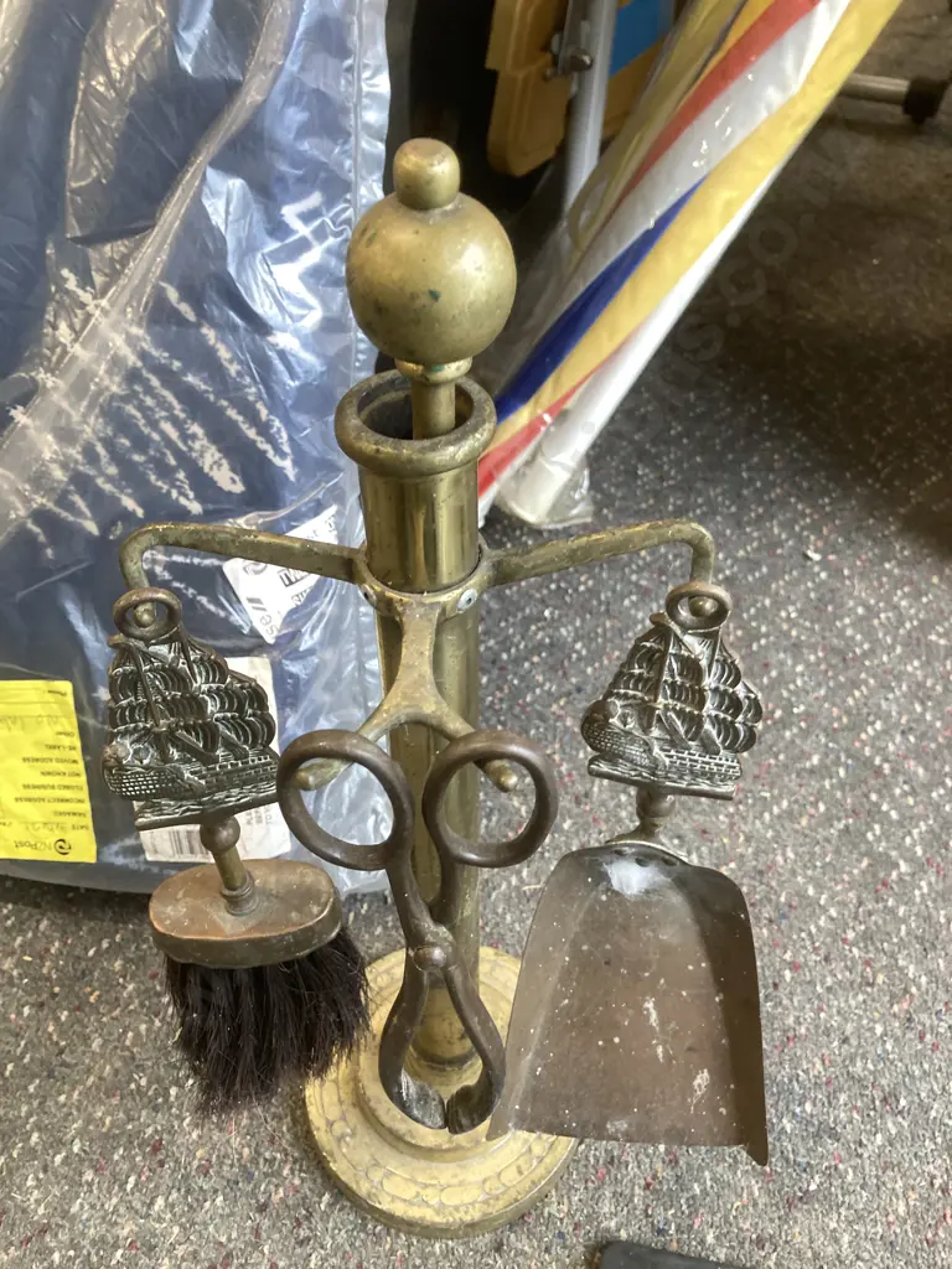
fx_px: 1027
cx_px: 476
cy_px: 634
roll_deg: -0.2
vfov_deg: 63.4
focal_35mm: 28
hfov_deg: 49.7
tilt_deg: -43.1
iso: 160
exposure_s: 1/50
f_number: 1.8
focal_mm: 3.99
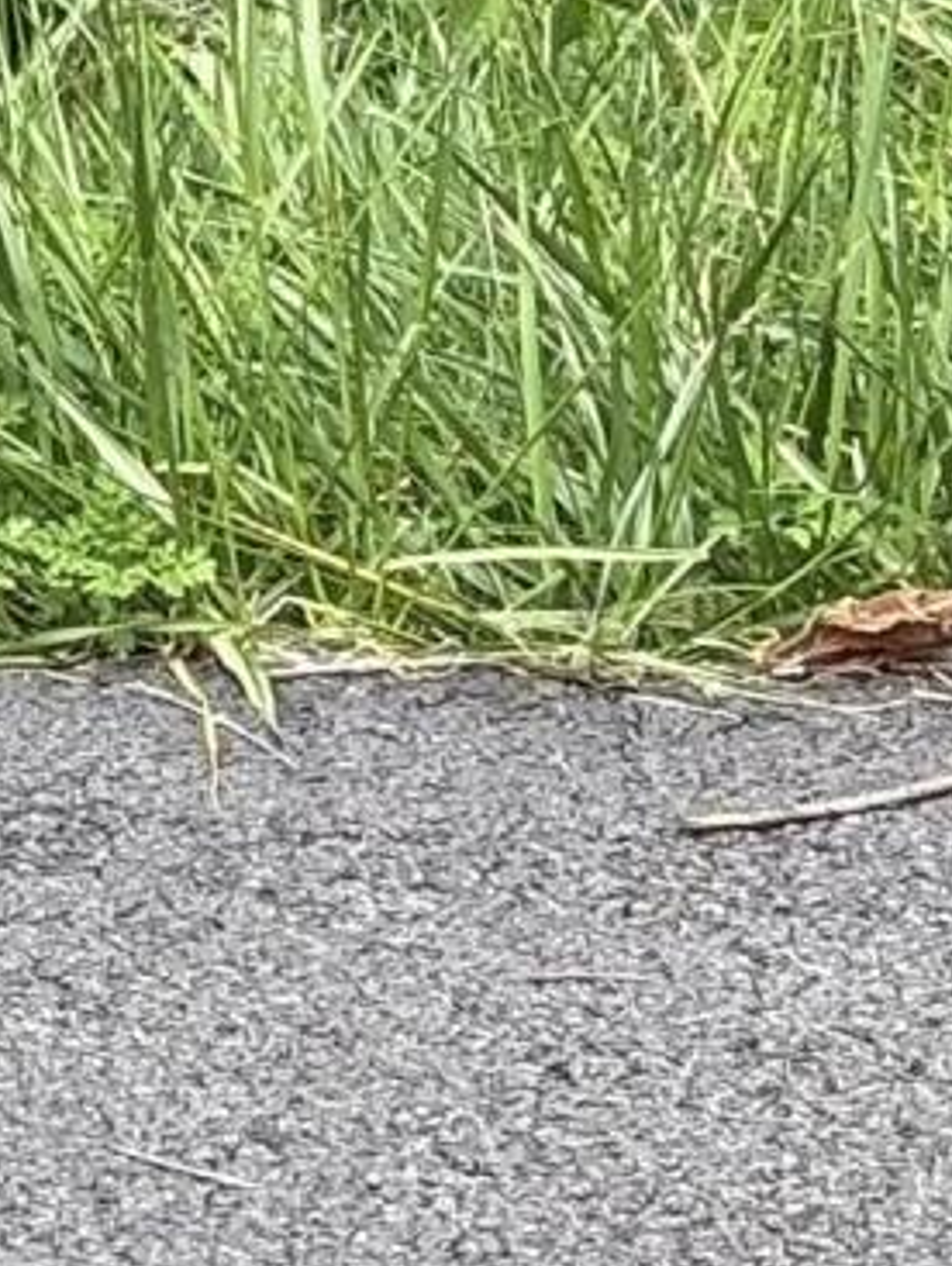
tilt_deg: -14.2
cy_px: -1390
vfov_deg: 6.7
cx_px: -1521
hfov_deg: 5.1
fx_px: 10359
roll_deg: +1.6
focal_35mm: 283
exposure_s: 1/667
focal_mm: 5.96
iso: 32
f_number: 1.6
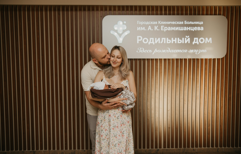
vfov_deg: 36.9
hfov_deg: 55.0
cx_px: 122
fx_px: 231
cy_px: 73
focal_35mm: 35
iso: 125
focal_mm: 32
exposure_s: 1/160
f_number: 4
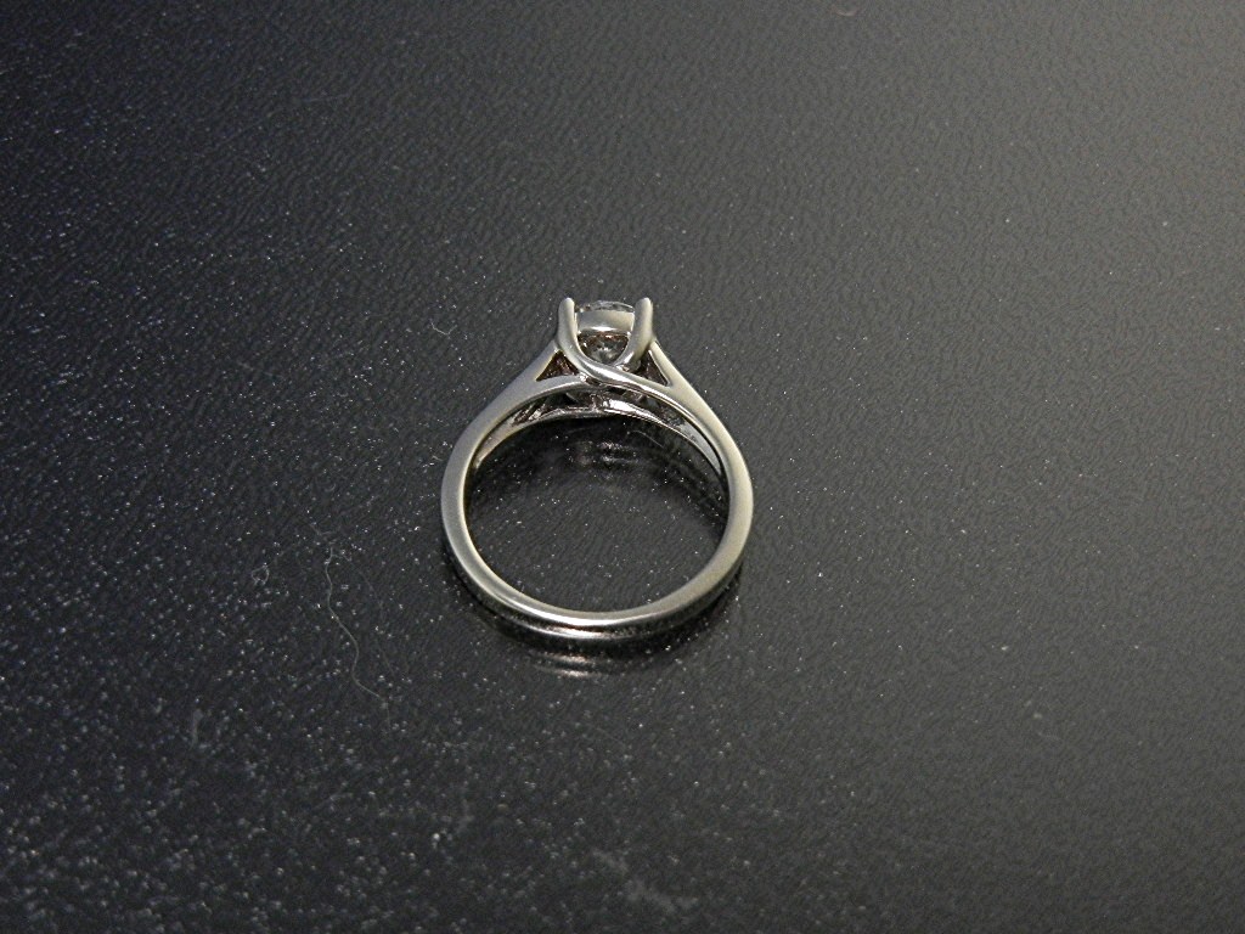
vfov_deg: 24.8
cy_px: 467
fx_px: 2122
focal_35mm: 59
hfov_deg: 32.7
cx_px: 622
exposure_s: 1/30
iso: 800
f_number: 8
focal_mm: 10.6
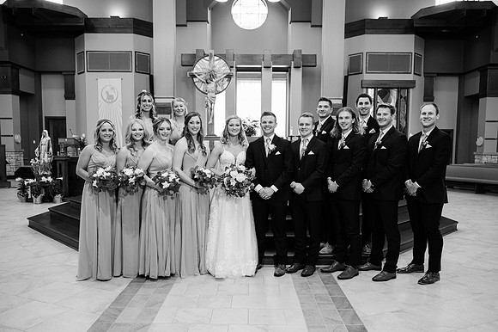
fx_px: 402
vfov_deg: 44.7
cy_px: 182
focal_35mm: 29
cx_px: 247
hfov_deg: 63.5
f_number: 3.2
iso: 1000
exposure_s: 1/200
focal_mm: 26
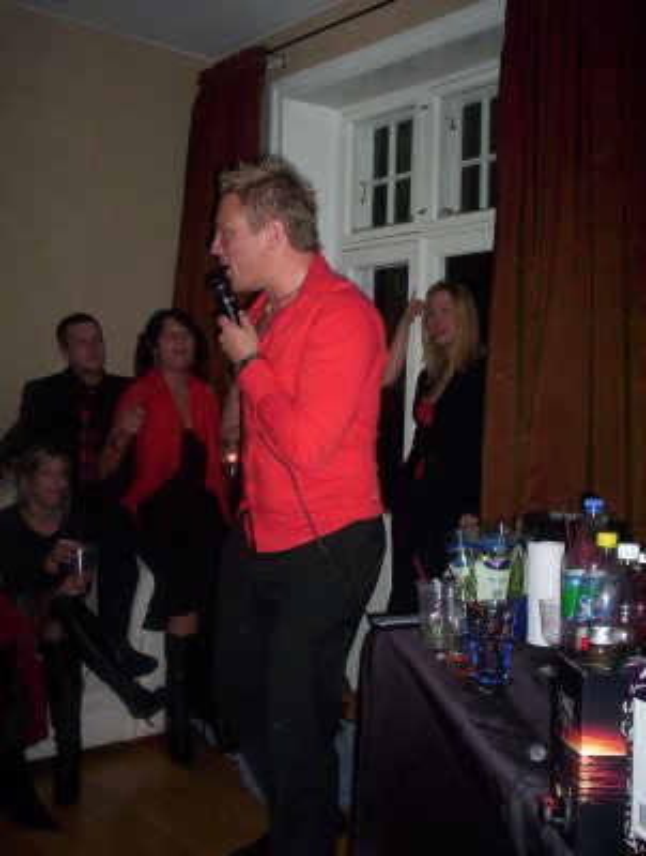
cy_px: 428
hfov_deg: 37.9
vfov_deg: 48.9
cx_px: 323
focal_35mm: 38
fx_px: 942
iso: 140
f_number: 4.5
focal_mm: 4.99
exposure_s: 1/60
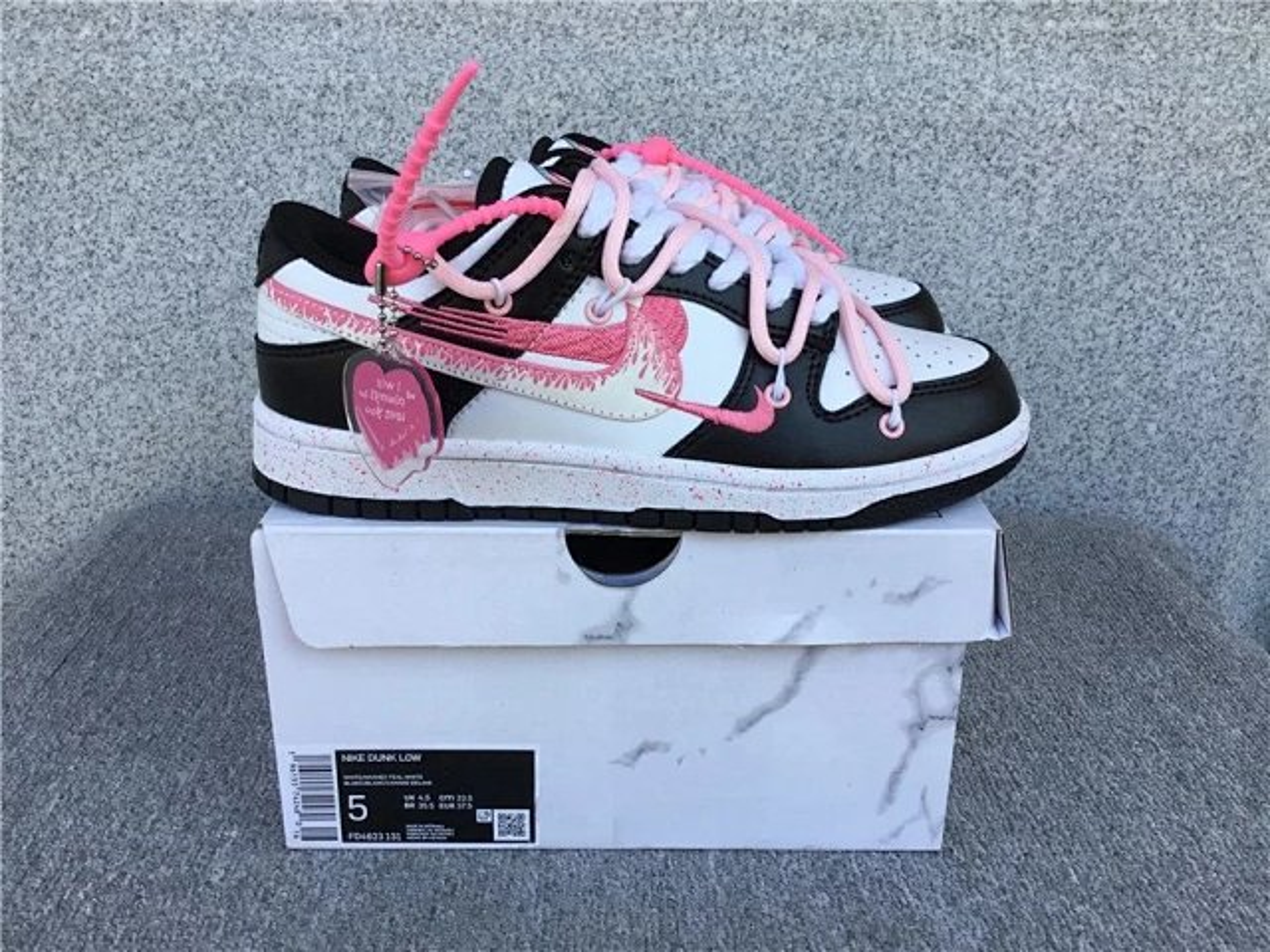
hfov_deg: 58.4
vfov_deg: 45.4
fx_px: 1137
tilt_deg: -21.4
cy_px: 476
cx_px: 635
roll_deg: -0.9
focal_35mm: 31
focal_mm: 3.3
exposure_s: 1/201
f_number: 2.4
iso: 25
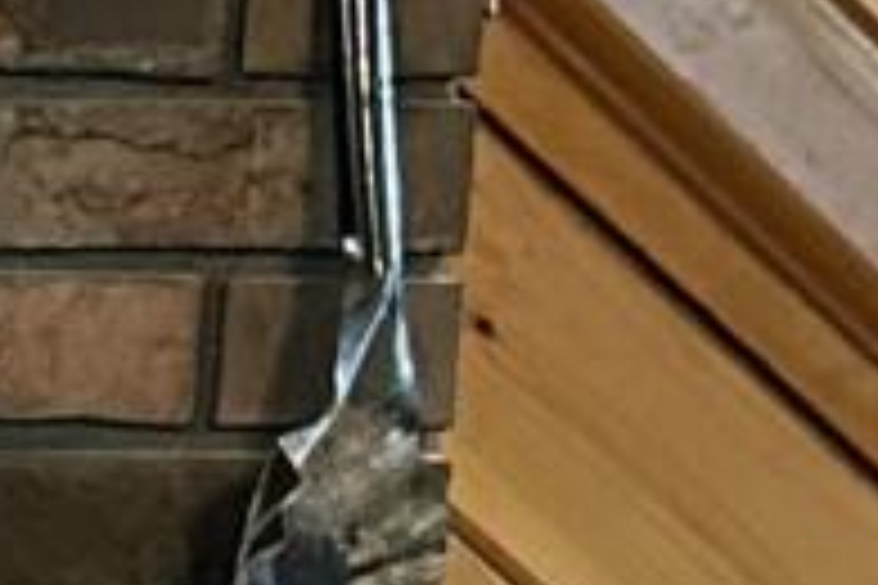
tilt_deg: -7.5
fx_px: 6243
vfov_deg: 5.3
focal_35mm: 256
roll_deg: -2.1
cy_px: 864
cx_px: -1724
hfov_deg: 7.2
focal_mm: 6.86
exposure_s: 1/30
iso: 800
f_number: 1.78
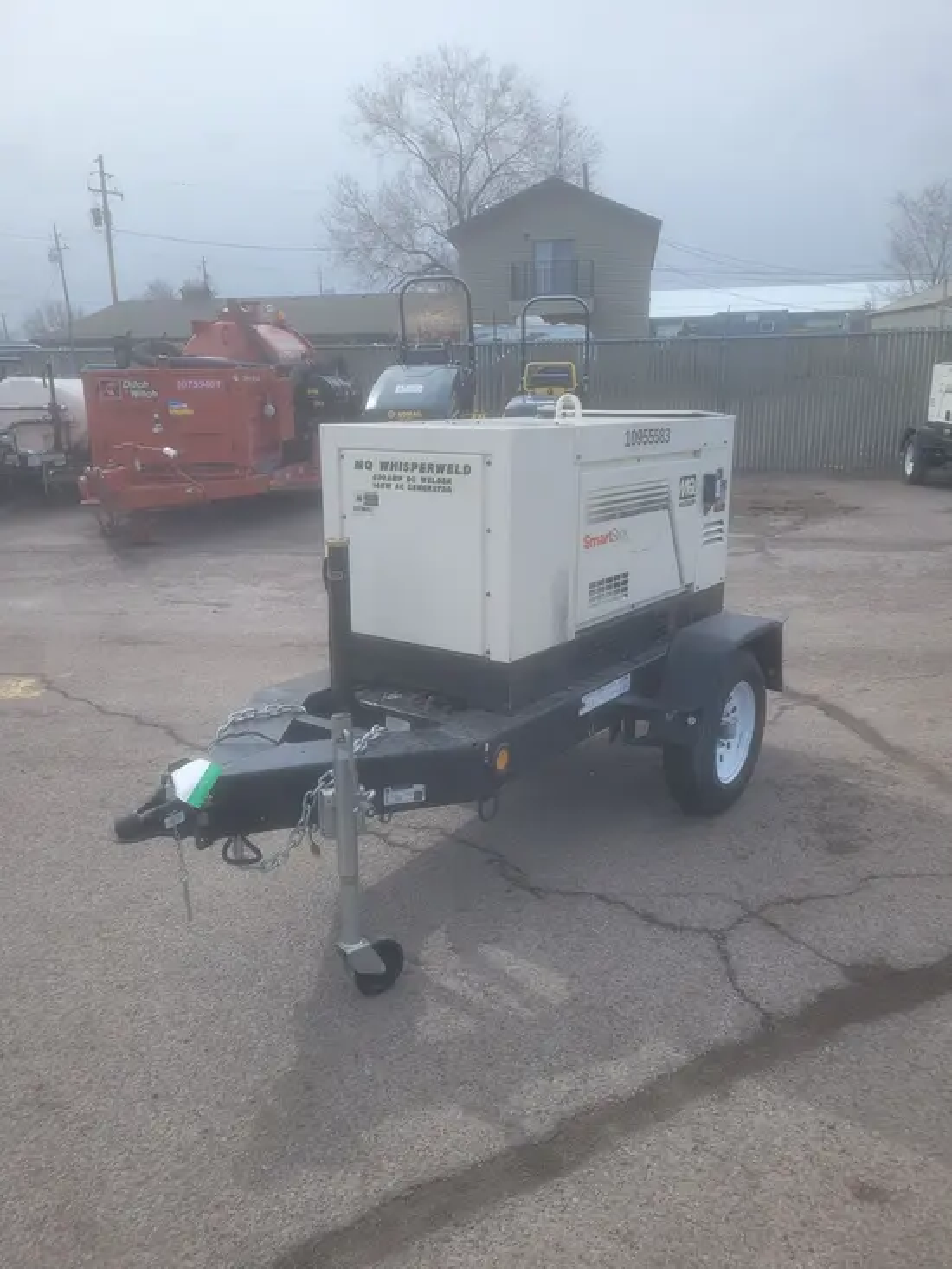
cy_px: 634
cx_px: 476
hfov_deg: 53.1
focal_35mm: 26
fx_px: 953
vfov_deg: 67.3
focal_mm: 5.4
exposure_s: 1/2163
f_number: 1.8
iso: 40
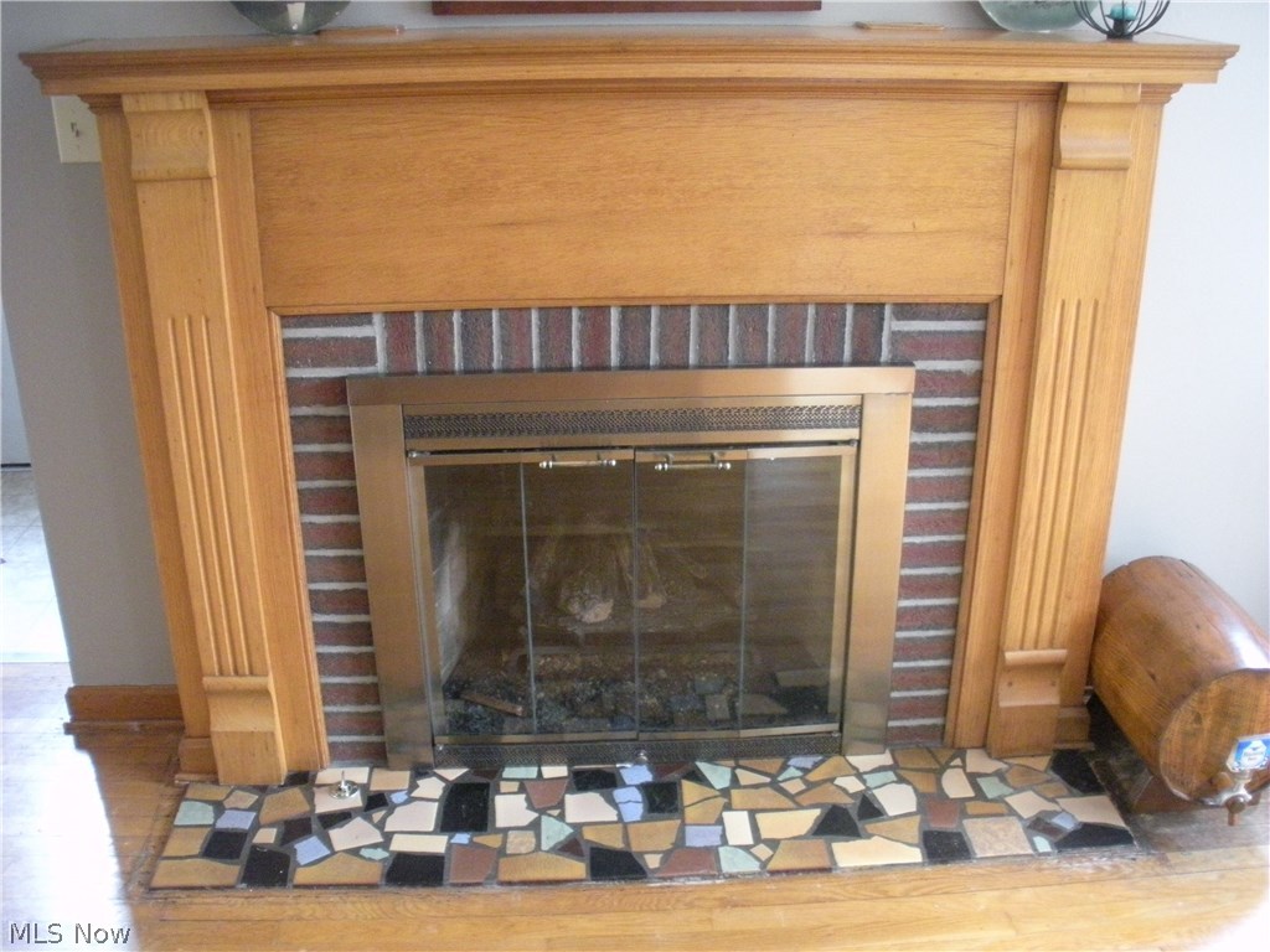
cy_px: 476
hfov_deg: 52.6
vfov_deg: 40.7
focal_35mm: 35
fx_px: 1284
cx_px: 635
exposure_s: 1/8.2
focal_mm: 6.3
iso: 722
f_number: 3.5
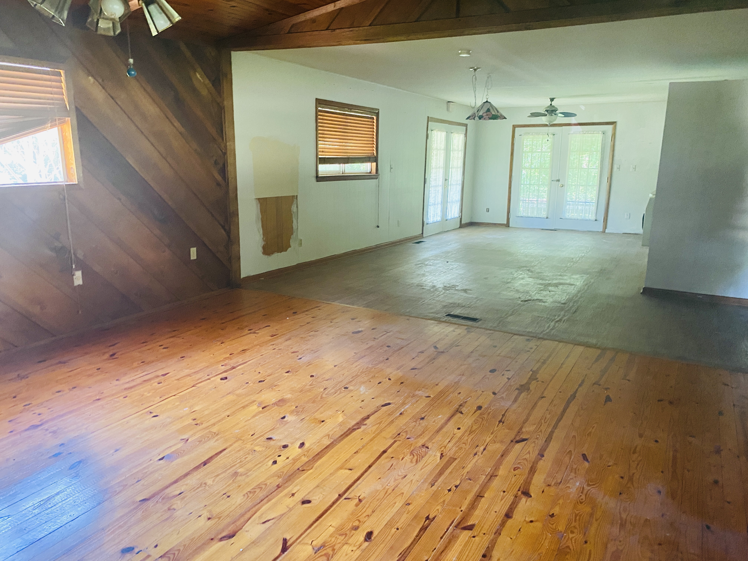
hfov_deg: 67.3
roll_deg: -1.1
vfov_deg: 53.1
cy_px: 280
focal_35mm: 26
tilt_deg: -13.9
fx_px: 562
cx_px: 374
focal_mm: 4.25
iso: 500
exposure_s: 1/53
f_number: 1.8
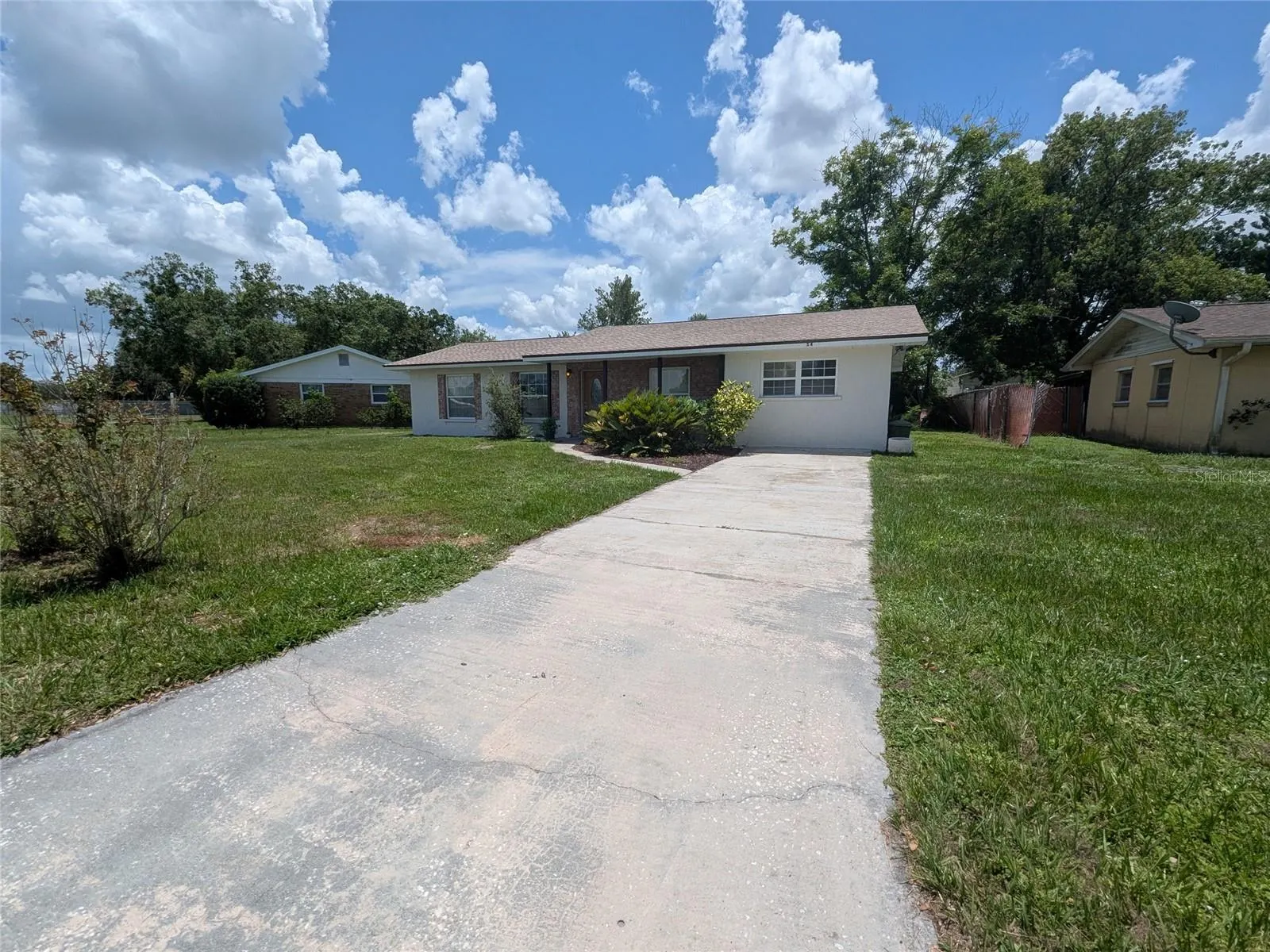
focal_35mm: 13
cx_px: 635
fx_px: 477
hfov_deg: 106.2
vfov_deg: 89.9
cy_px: 476
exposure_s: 1/2519
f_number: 2.2
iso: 47
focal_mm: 1.95
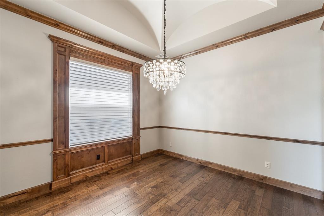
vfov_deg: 77.3
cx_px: 162
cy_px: 108
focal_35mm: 15
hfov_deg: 100.4
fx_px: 135
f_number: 8
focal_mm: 10
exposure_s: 1/25
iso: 200
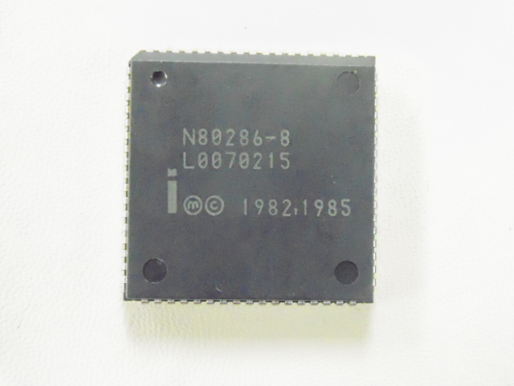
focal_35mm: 65
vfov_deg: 22.6
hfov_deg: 29.8
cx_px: 257
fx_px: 965
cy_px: 193
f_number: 4.1
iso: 3200
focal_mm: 11.7
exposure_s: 1/80
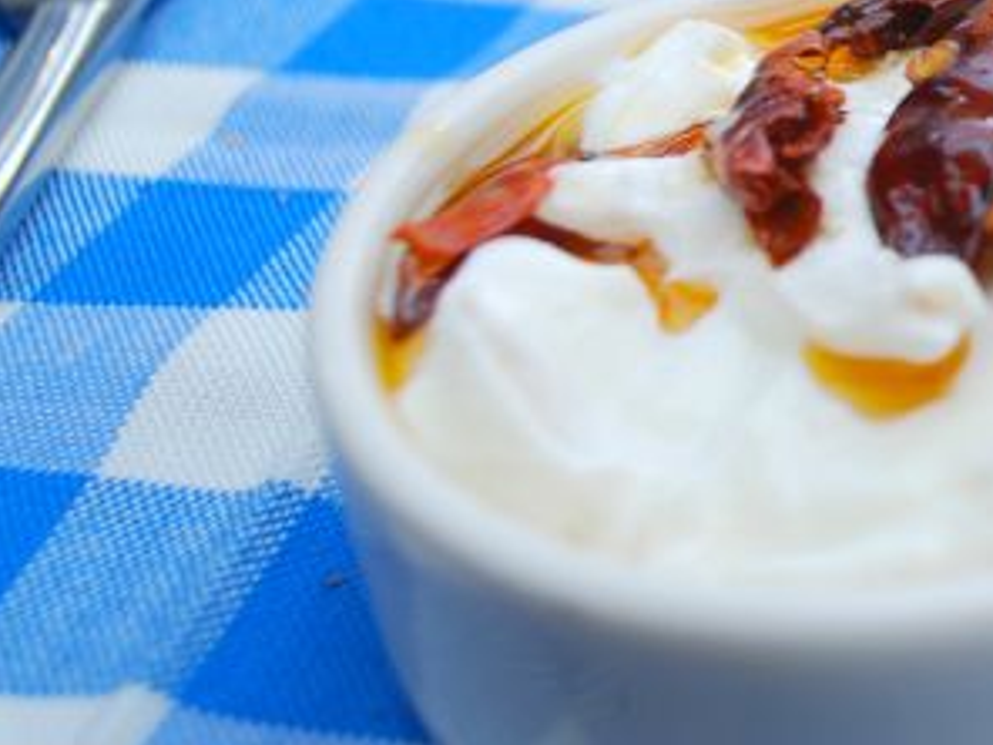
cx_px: 1228
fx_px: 2238
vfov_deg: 18.5
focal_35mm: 78
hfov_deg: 22.8
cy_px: 37
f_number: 3.8
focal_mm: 20
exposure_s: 1/40
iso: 100
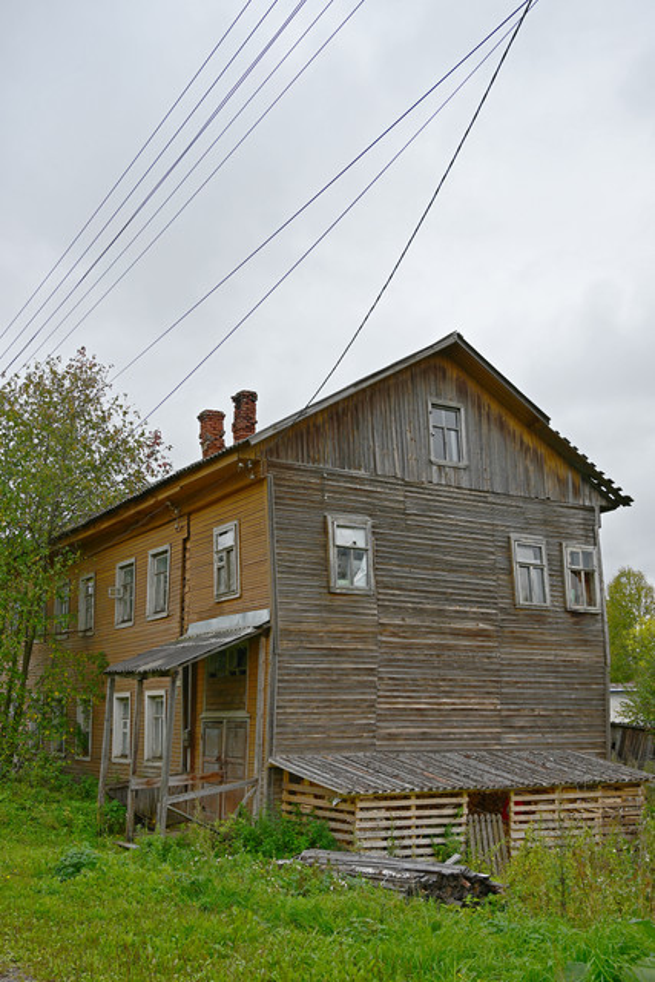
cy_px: 491
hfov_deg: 38.4
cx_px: 328
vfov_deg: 55.1
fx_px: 941
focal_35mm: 34
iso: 100
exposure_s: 1/350
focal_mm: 34.5
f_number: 5.6
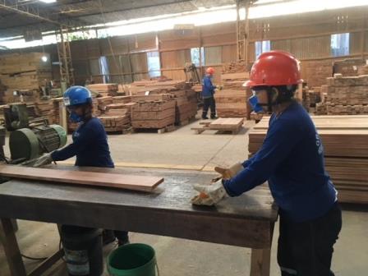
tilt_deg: -11.4
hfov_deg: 61.7
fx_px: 308
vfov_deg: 48.2
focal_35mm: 29
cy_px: 138
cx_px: 184
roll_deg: +3.8
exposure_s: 1/30
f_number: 2.2
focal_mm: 4.15
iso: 160
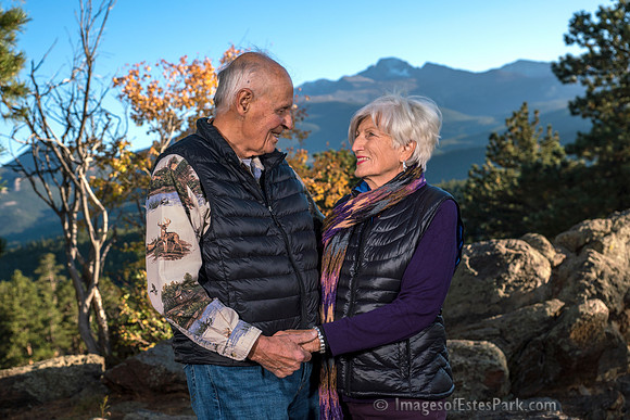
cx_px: 315
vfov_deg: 29.9
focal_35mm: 45
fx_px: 788
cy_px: 210
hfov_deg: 43.6
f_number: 5
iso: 100
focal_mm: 45
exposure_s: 1/320
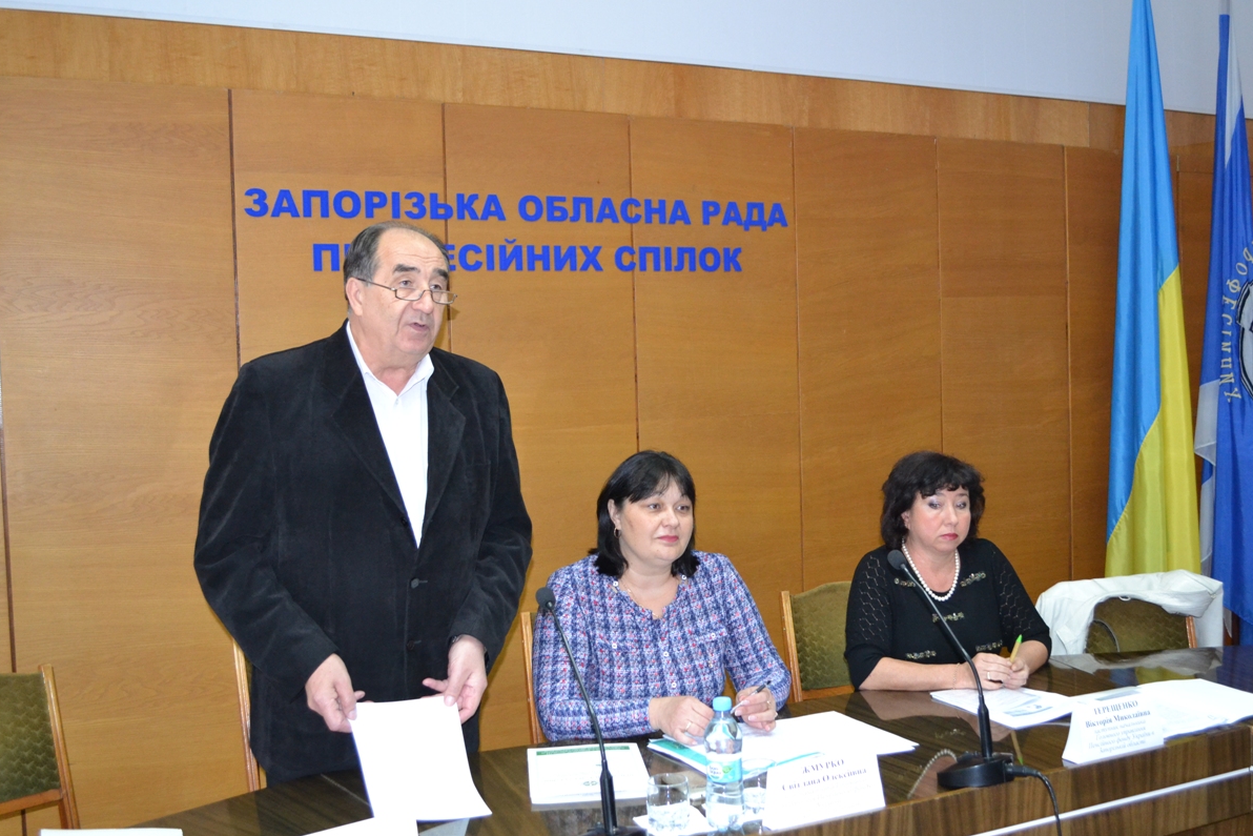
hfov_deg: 51.8
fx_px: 1288
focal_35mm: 37
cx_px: 689
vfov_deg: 35.9
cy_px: 403
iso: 1800
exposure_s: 1/60
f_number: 3.8
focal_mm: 22
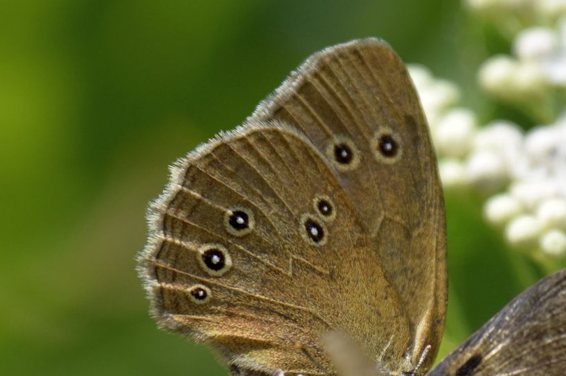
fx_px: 8390
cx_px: 272
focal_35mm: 534
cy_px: 205
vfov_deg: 2.6
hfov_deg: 3.9
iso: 400
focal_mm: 300
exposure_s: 1/1600
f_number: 6.3
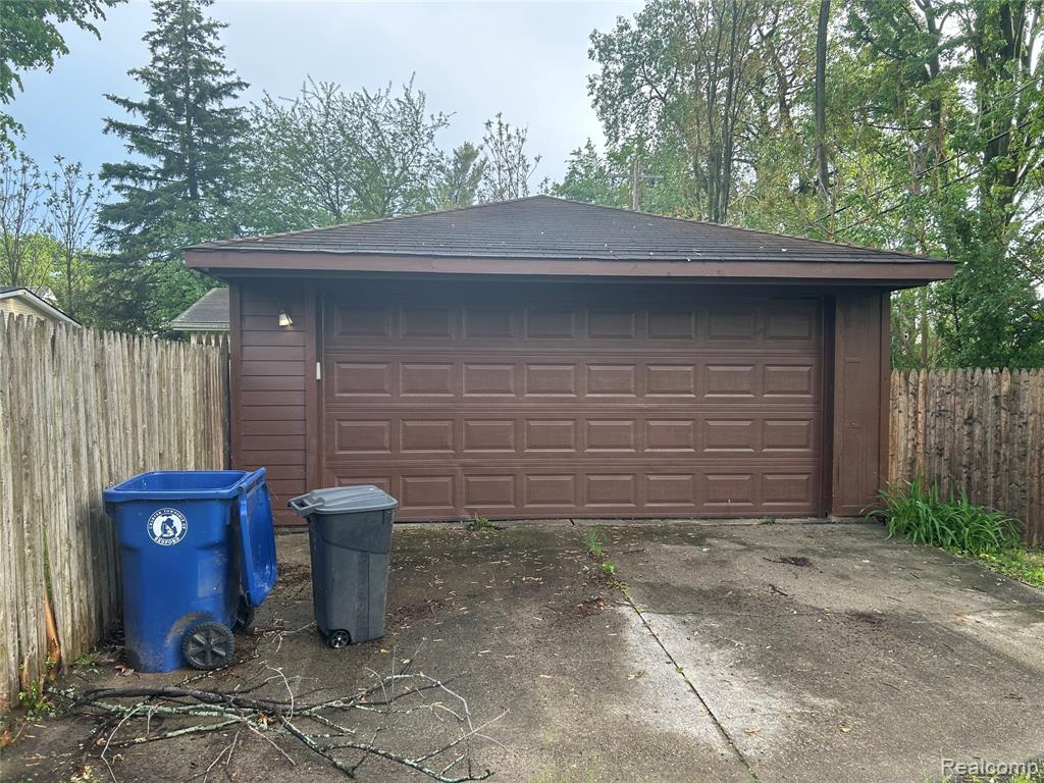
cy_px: 392
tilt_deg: -0.1
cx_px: 522
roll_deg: -0.6
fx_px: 784
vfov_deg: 53.1
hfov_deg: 67.3
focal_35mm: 26
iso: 50
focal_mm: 5.7
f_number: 1.5
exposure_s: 1/476
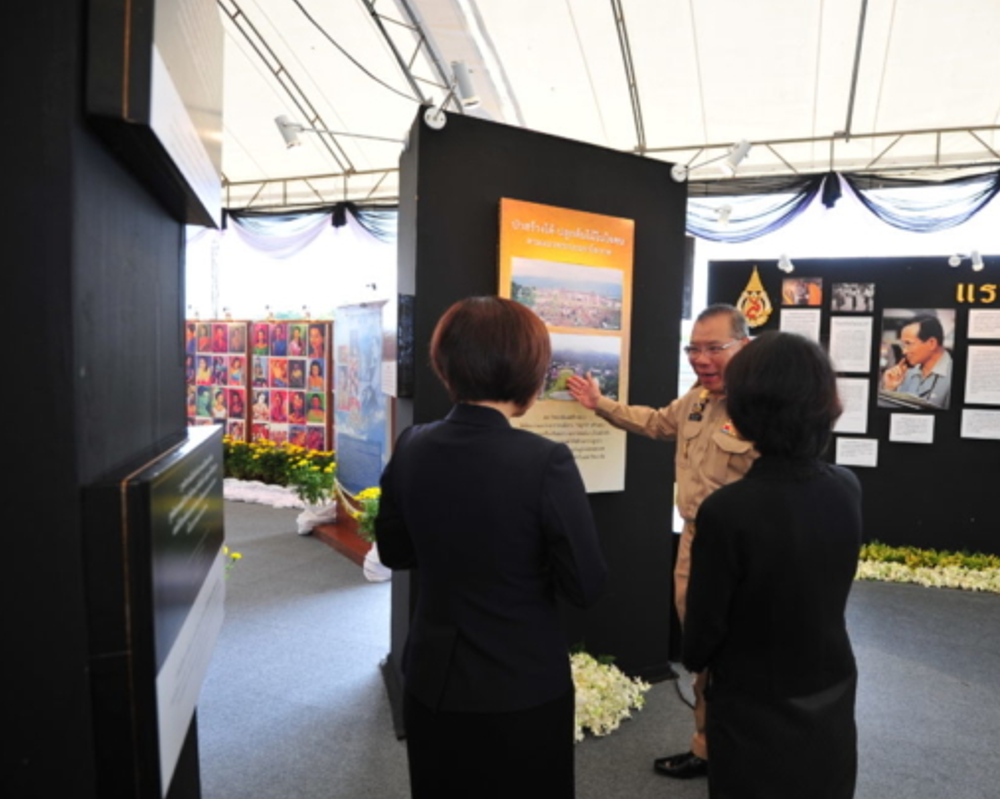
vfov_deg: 70.8
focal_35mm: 19
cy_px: 400
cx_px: 607
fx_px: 562
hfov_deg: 82.2
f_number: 4
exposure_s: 1/200
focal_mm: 16
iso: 400
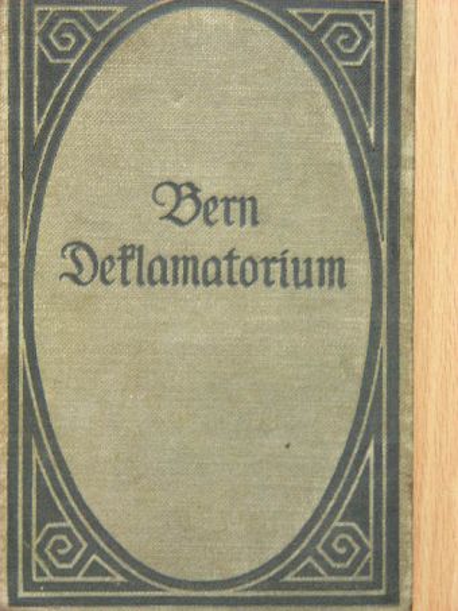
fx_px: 2257
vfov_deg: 15.4
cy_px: 306
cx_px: 229
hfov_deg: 11.6
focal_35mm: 128
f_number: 3.5
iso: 200
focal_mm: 21.3
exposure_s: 1/25.2
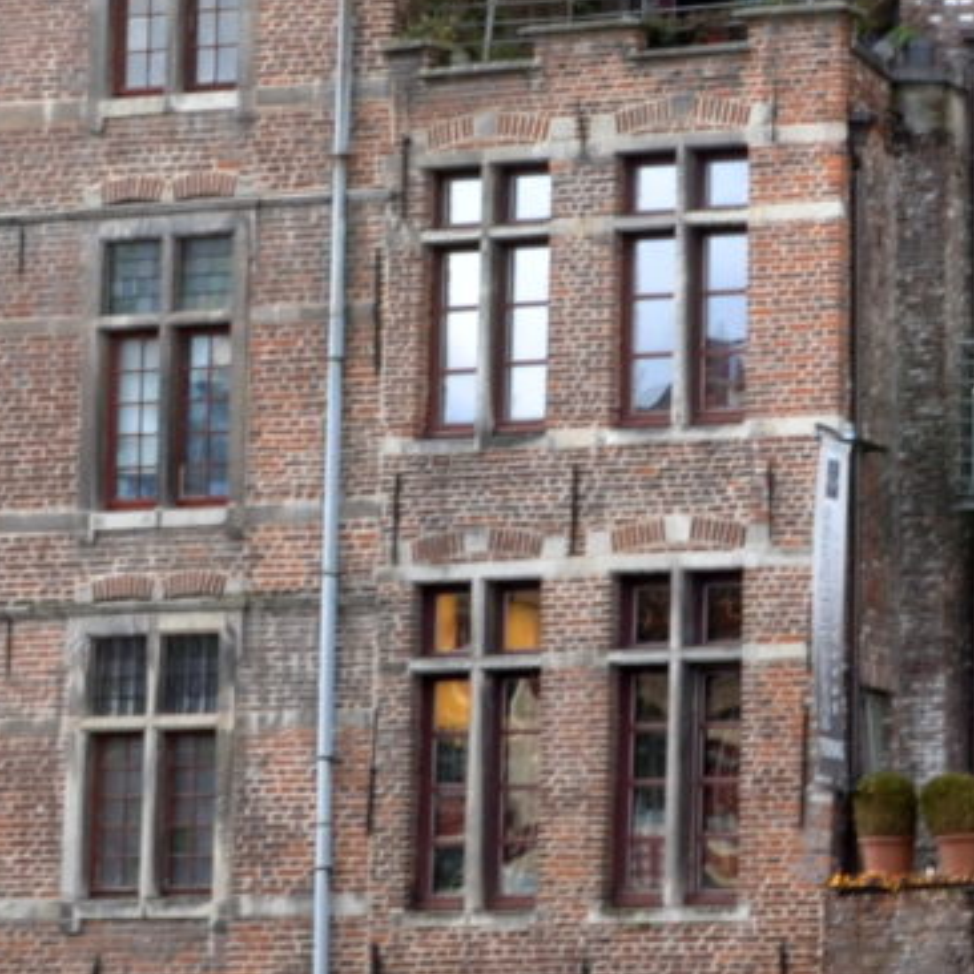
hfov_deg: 9.8
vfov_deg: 10.2
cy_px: 523
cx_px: 1666
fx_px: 5444
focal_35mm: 171
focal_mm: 24
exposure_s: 1/10
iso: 200
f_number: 13
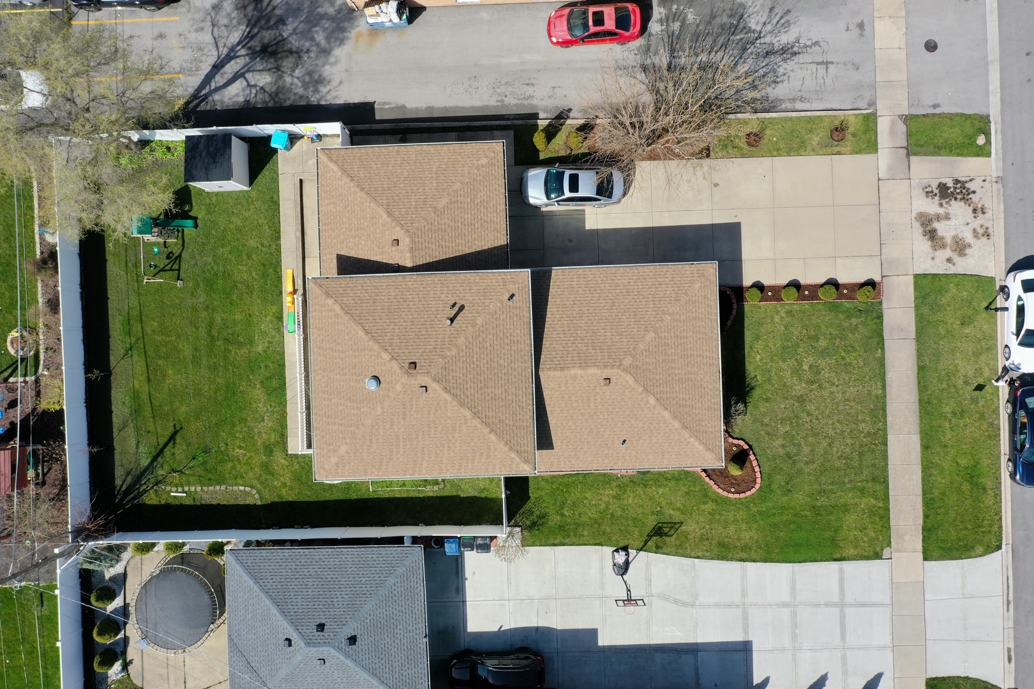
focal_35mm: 28
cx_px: 517
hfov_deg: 65.5
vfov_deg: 46.4
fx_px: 804
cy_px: 344
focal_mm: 10.26
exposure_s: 1/400
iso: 100
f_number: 5.6
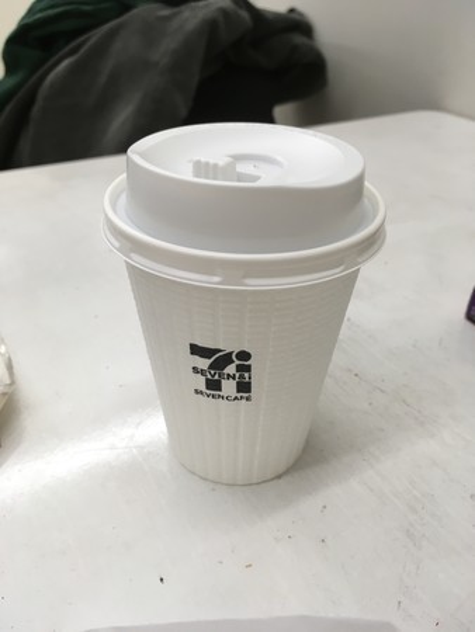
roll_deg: -1.6
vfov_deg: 61.6
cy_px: 316
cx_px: 238
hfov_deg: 48.3
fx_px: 530
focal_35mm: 29
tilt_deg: -33.8
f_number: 2.2
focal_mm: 4.15
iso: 25
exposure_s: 1/40
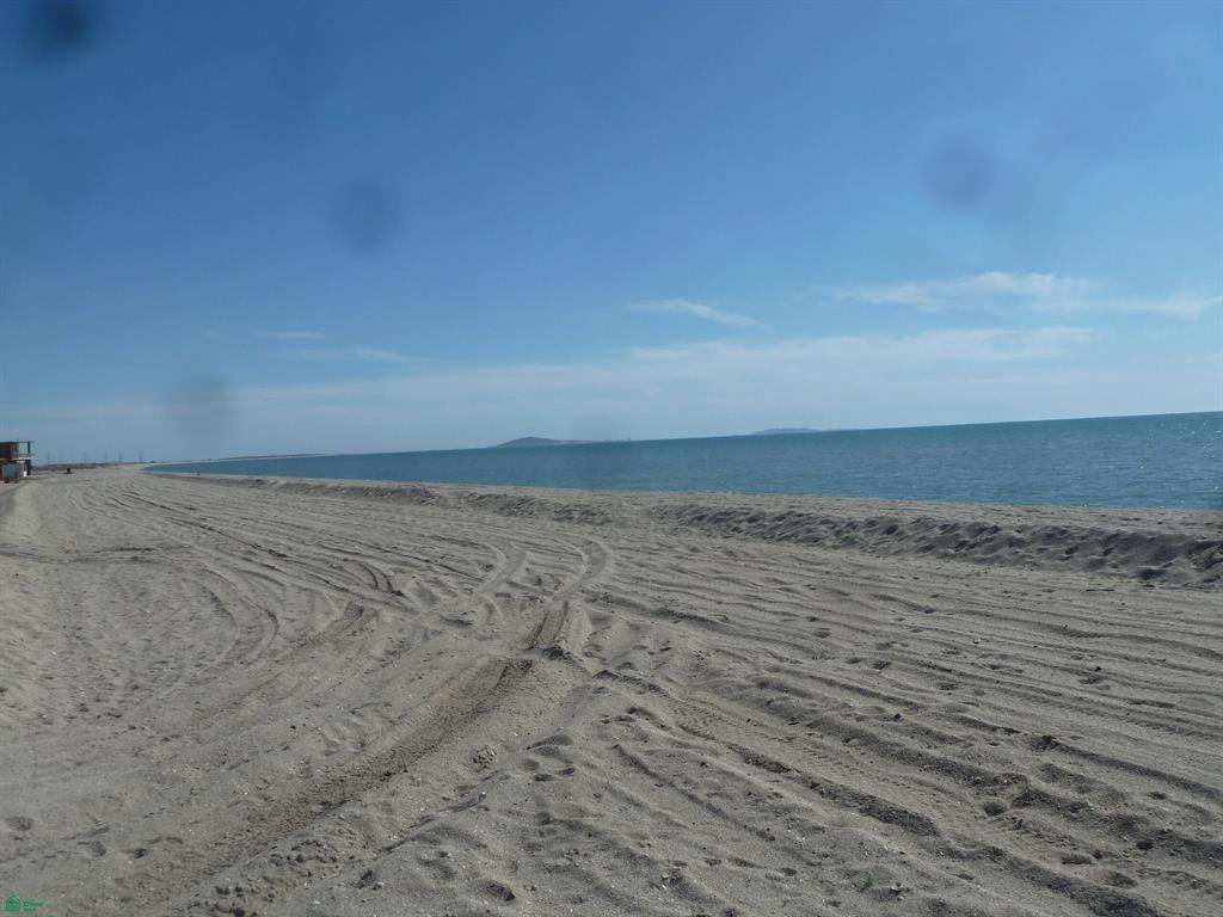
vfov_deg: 48.2
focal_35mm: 29
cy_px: 458
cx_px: 612
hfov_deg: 61.7
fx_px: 1025
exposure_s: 1/1000
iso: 80
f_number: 5.6
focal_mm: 4.7
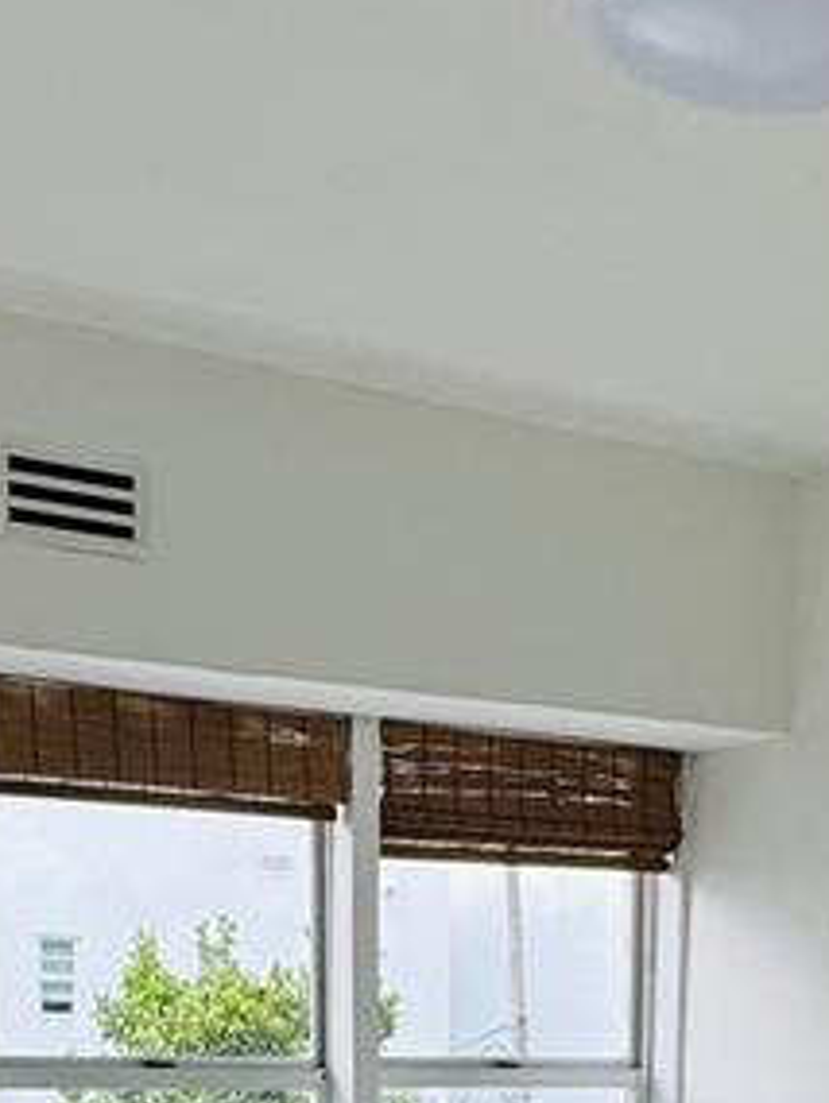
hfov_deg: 24.8
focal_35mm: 59
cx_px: 519
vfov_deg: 28.6
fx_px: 1883
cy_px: 1308
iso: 50
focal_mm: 2.22
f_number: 2.2
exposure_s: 1/120
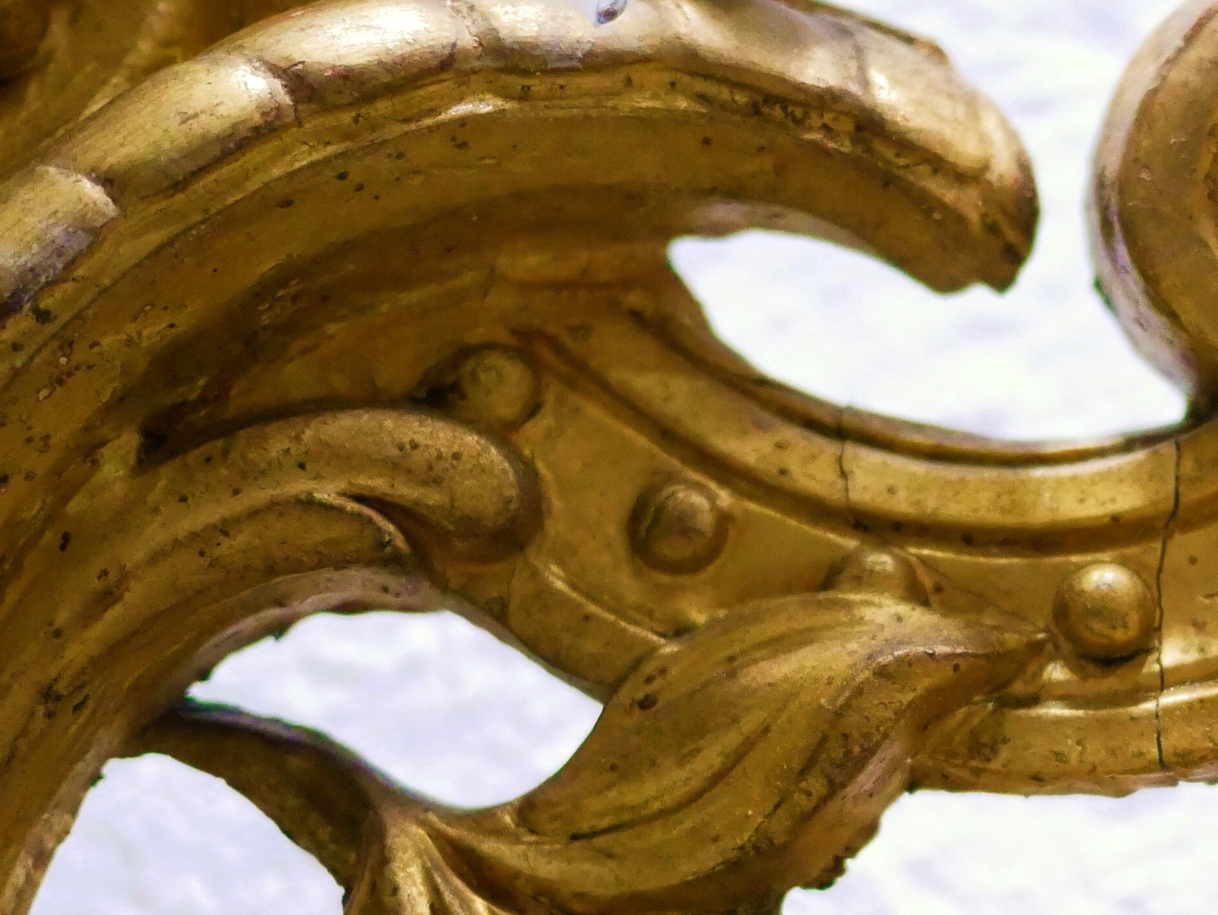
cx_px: 1148
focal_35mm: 98
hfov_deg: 19.6
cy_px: 579
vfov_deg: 15.1
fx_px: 3450
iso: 3200
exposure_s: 1/60
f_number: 1.7
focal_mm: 20
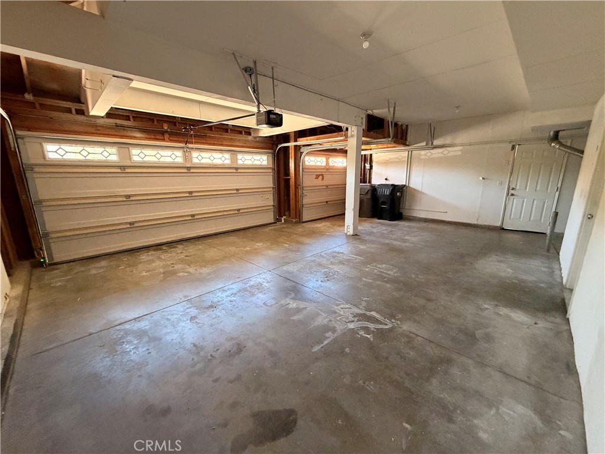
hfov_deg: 102.1
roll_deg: +0.1
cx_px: 302
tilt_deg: -10.8
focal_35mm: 14
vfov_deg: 85.7
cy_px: 227
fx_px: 245
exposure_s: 1/60
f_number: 2.2
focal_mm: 2.22
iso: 500
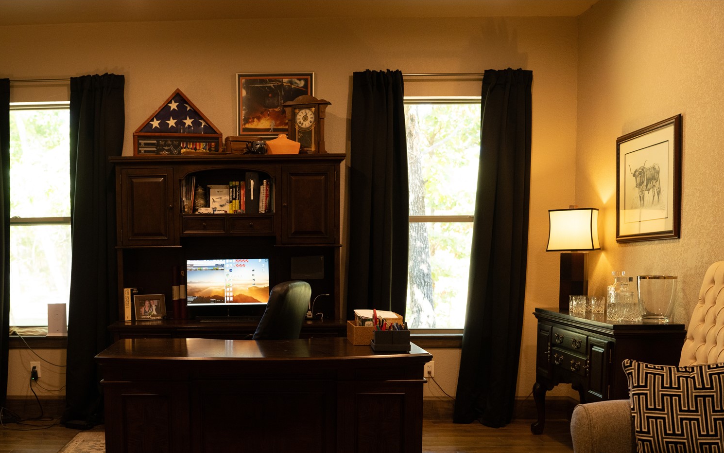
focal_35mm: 39
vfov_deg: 32.3
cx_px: 234
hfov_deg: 49.4
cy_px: 329
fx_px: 769
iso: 2000
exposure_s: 1/200
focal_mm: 28
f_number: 2.8
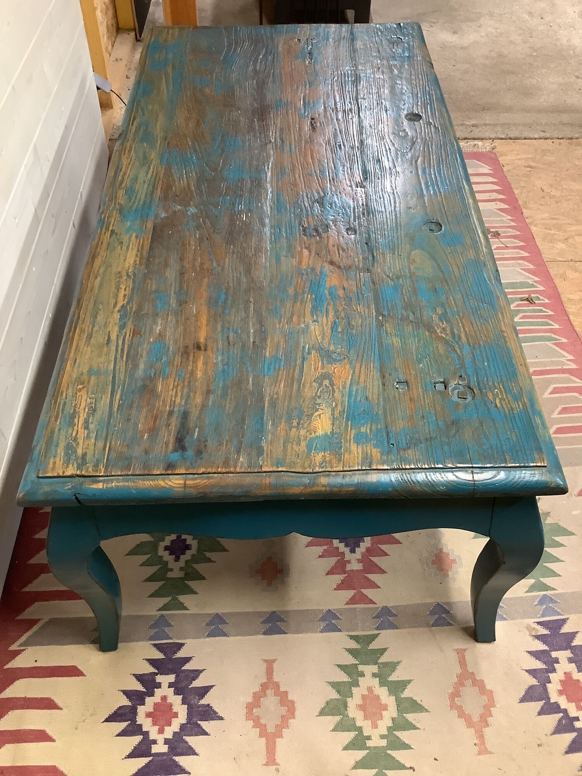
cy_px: 388
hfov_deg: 45.4
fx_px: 695
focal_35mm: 31
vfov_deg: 58.4
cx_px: 291
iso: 320
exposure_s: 1/60
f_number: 2.4
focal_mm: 3.3
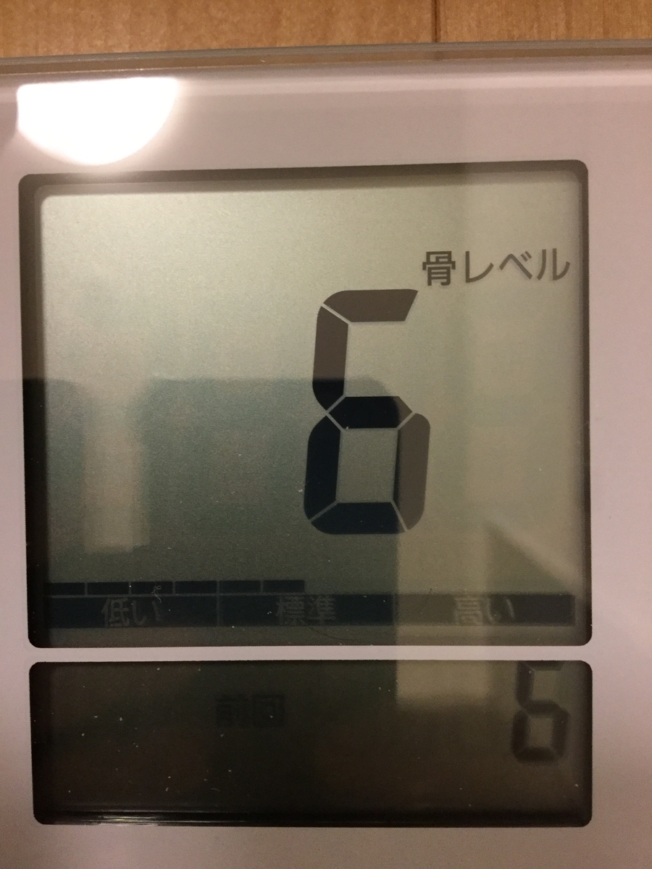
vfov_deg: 58.4
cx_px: 326
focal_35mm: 31
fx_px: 779
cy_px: 434
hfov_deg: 45.4
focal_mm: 3.3
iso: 200
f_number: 2.4
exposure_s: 1/17
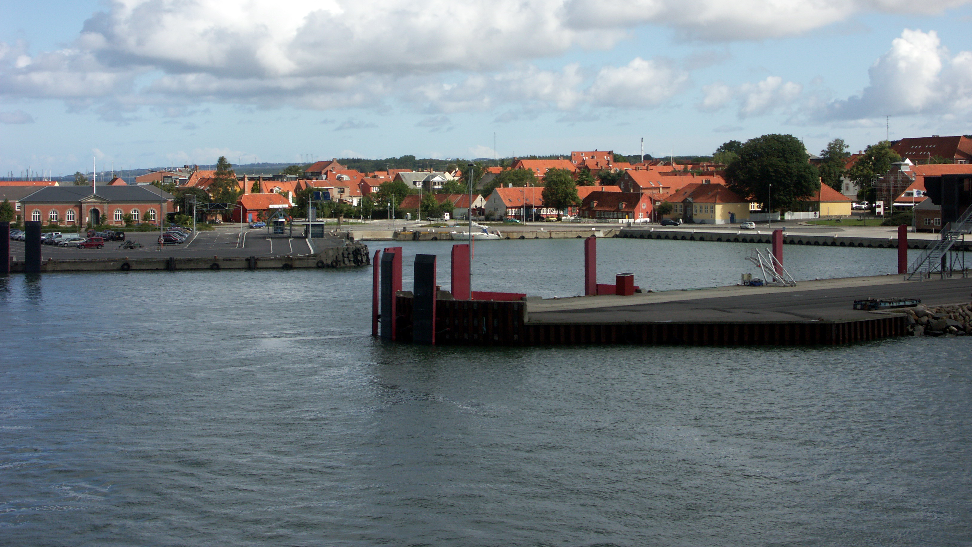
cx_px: 488
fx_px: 1778
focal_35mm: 69
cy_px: 184
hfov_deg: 30.6
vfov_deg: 17.4
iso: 64
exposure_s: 1/400
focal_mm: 15.69
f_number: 7.1
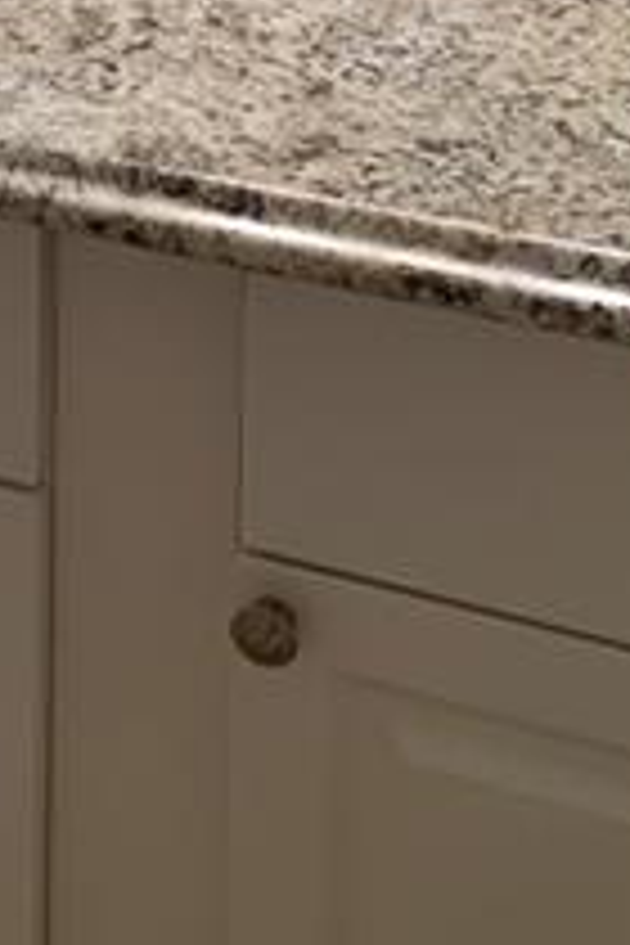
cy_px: -342
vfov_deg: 18.9
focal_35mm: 99
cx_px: -382
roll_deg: +1.0
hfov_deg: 12.9
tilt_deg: -12.5
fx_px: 2599
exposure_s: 1/60
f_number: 1.8
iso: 80
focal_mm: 4.25
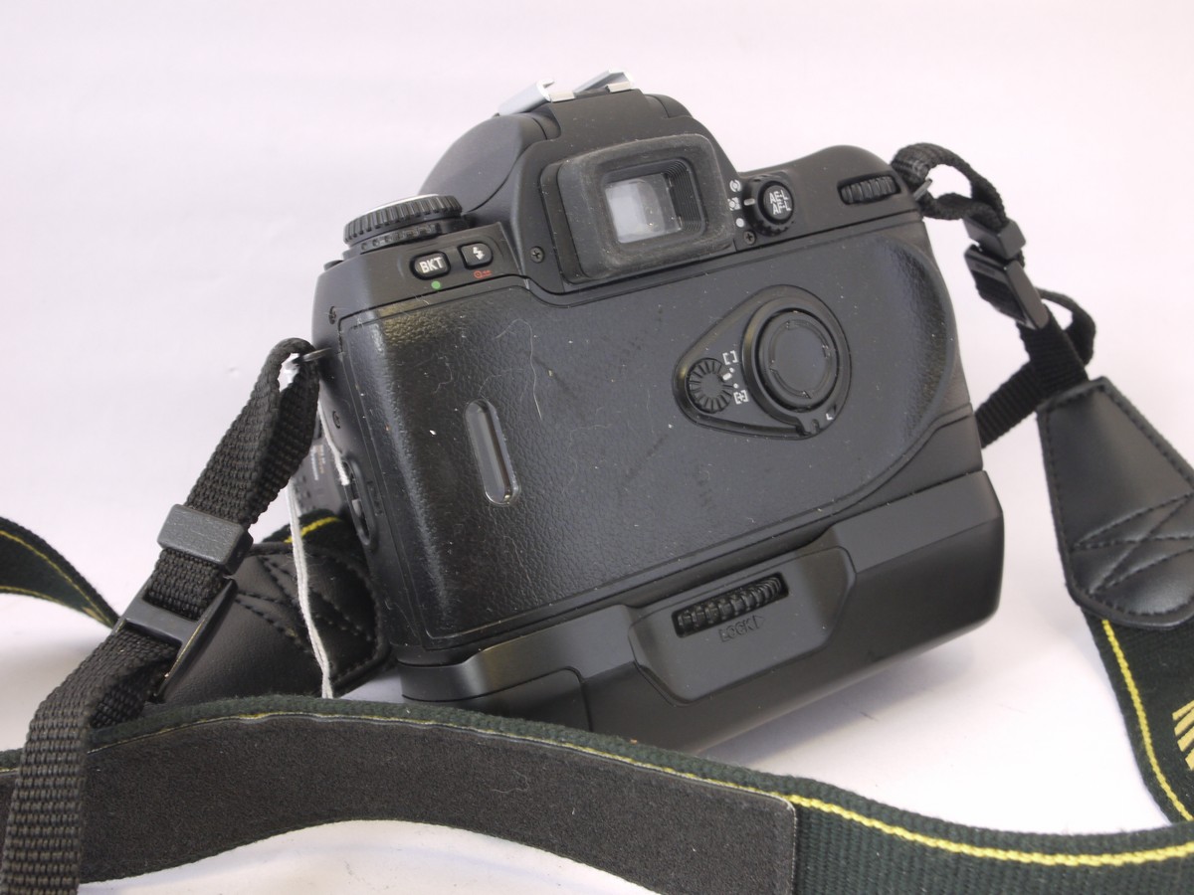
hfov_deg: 39.7
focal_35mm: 48
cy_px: 448
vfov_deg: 30.3
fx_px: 1656
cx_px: 597
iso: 400
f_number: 10
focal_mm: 24
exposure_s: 1/3.2
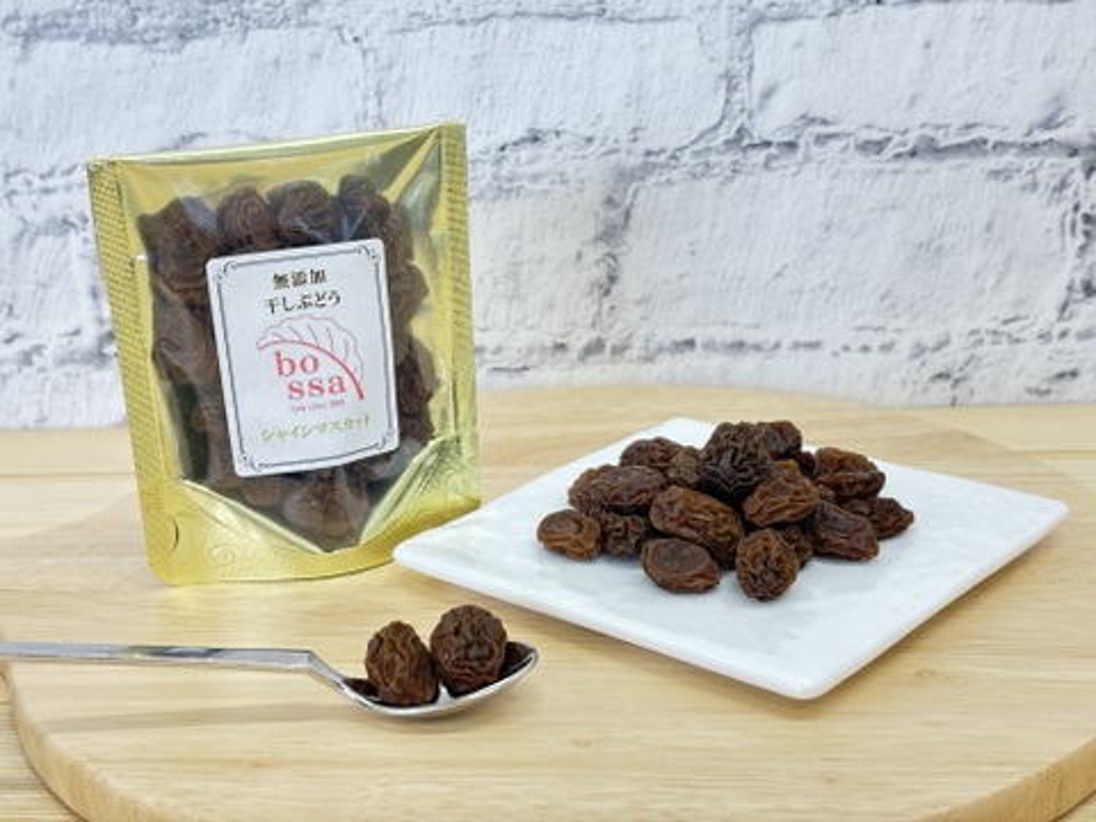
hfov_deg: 36.8
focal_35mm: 52
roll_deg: +2.3
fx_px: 1646
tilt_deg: -19.9
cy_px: 411
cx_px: 548
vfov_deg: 28.0
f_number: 1.6
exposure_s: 1/60
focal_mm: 5.96
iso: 64
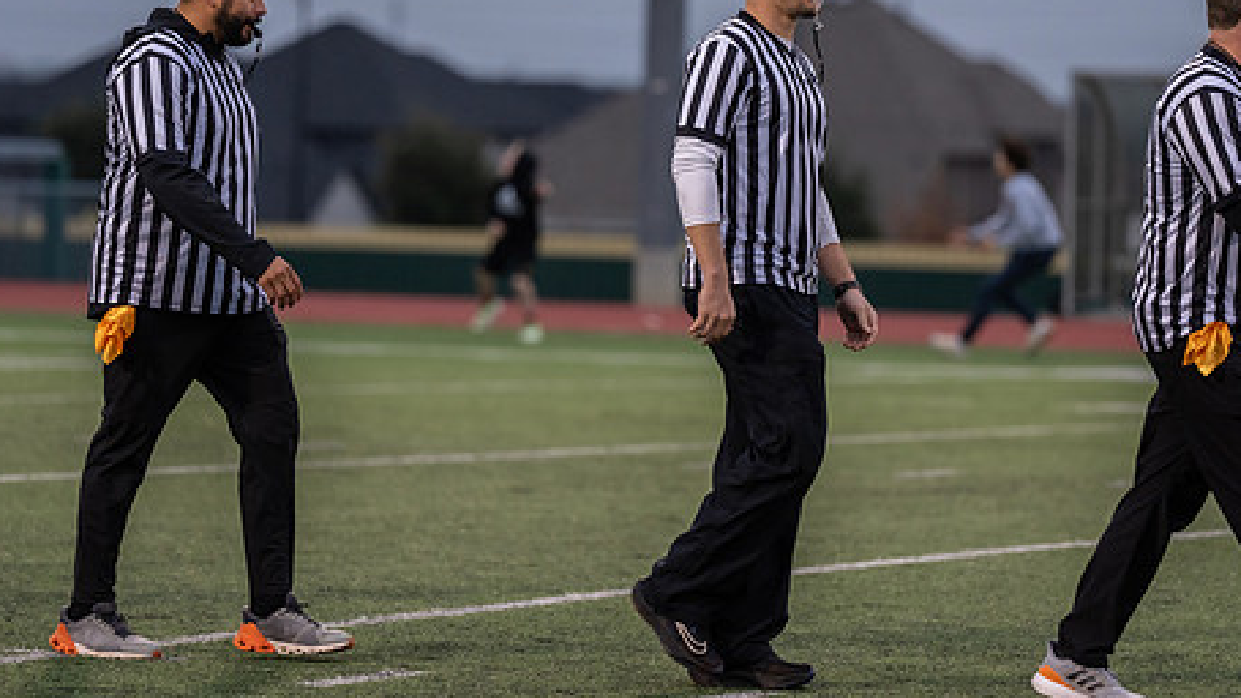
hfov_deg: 9.1
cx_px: 666
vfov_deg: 5.1
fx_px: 7832
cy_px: 252
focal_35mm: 238
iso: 1600
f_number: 2.8
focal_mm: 170
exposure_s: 1/1000
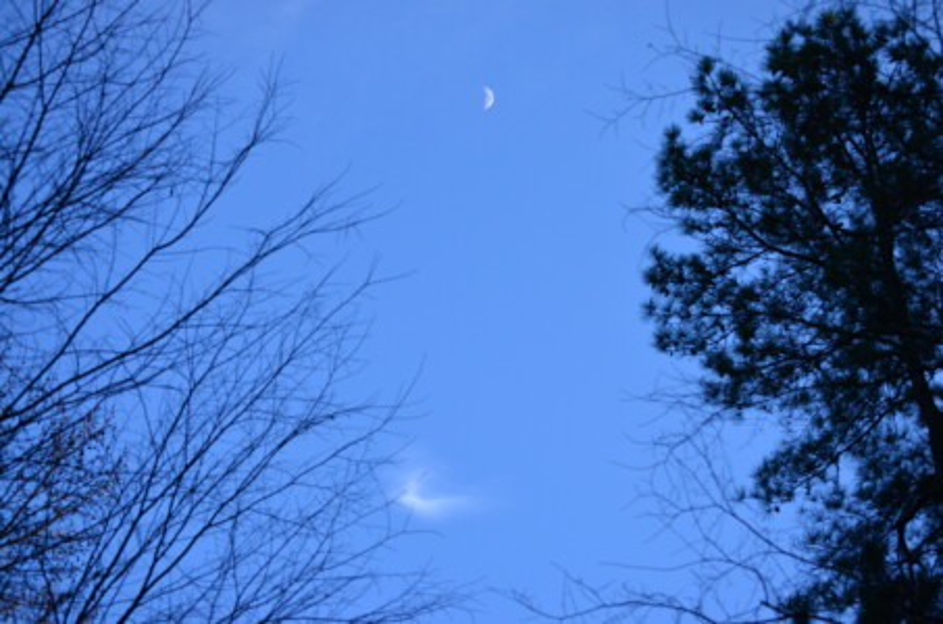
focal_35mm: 90
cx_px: 472
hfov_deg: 22.7
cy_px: 312
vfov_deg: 15.1
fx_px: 2353
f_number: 6.3
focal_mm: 60
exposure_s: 1/640
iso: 400
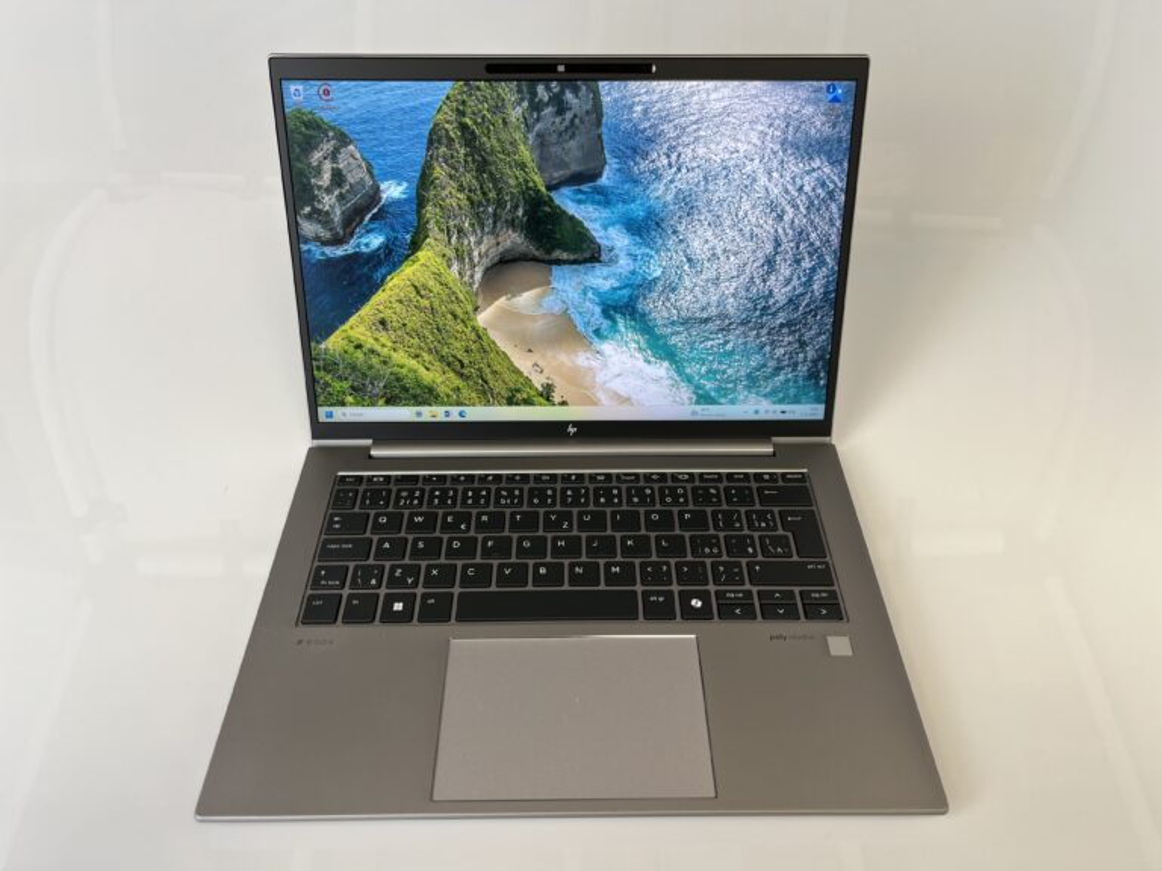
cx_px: 581
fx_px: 873
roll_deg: +0.6
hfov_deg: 67.3
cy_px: 436
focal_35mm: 26
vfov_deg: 53.1
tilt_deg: -44.1
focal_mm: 5.1
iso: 125
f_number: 1.6
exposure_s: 1/100
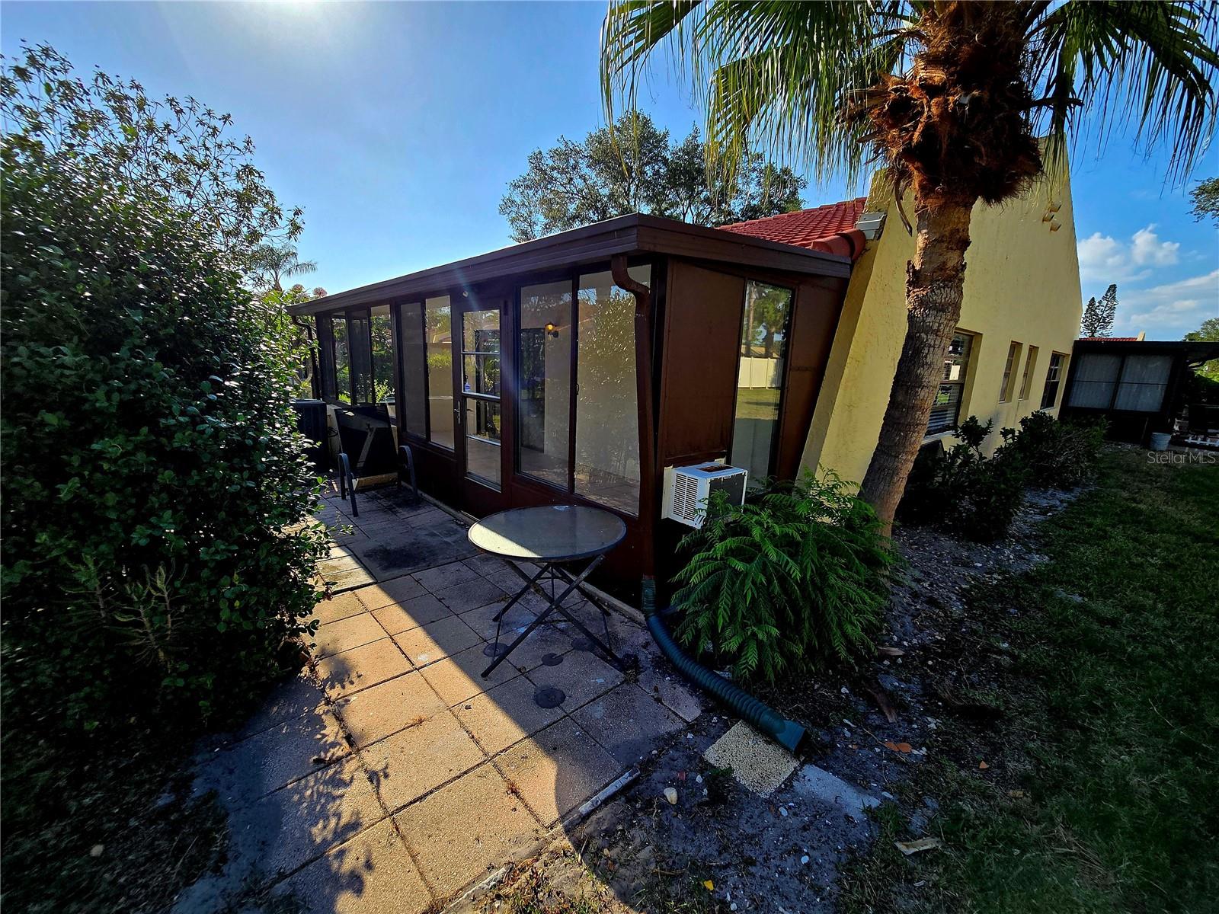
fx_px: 458
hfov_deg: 106.2
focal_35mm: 13
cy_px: 457
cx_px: 610
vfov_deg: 89.9
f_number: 2.2
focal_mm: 2.2
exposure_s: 1/2000
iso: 50
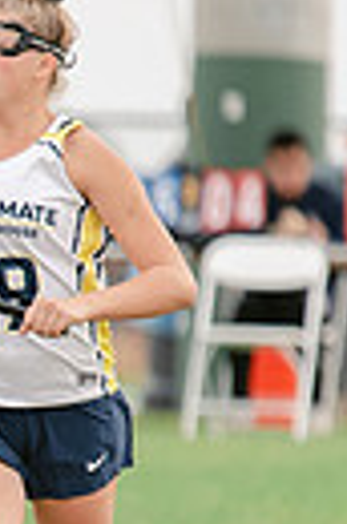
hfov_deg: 1.1
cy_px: 576
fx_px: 18445
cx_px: -549
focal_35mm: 1269
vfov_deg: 1.6
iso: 320
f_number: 2.8
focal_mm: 200
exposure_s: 1/1250
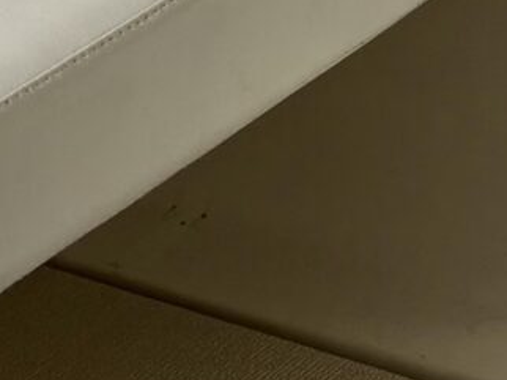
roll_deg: +1.1
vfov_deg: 7.2
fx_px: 2795
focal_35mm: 191
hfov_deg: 9.8
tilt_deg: -10.7
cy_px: -612
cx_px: 920
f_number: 1.78
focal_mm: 6.76
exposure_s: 1/32258
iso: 80
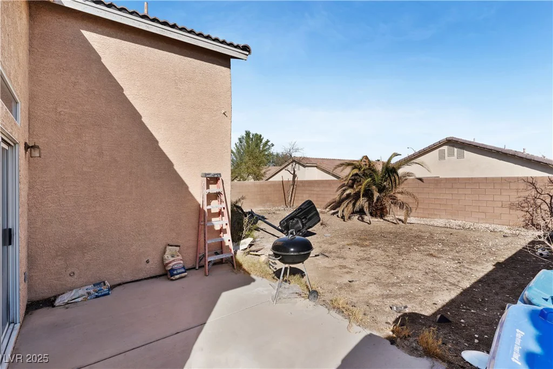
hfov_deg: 93.3
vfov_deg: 70.5
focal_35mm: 17
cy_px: 184
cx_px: 276
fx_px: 261
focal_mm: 17
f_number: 8
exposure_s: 1/320
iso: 100
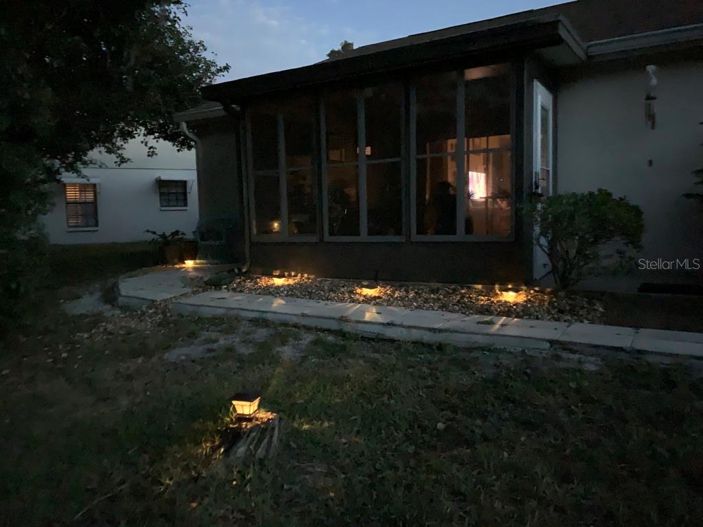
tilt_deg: -5.5
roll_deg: +1.2
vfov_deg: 53.1
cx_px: 352
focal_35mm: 26
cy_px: 264
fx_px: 528
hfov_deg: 67.3
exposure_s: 1/4
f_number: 1.8
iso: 3200
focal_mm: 4.25
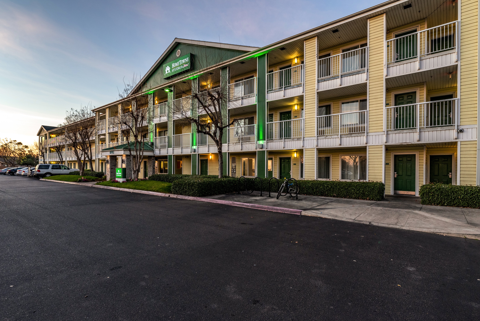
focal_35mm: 18
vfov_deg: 67.4
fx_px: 240
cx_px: 240
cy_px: 160
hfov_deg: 90.0
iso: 800
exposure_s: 1/40
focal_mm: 18
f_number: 8
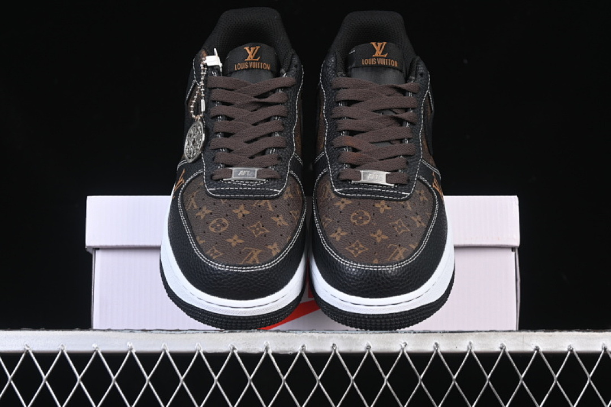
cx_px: 306
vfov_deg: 18.2
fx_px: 1273
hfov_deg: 27.0
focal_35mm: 75
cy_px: 204
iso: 160
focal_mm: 50
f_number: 6.3
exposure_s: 1/60
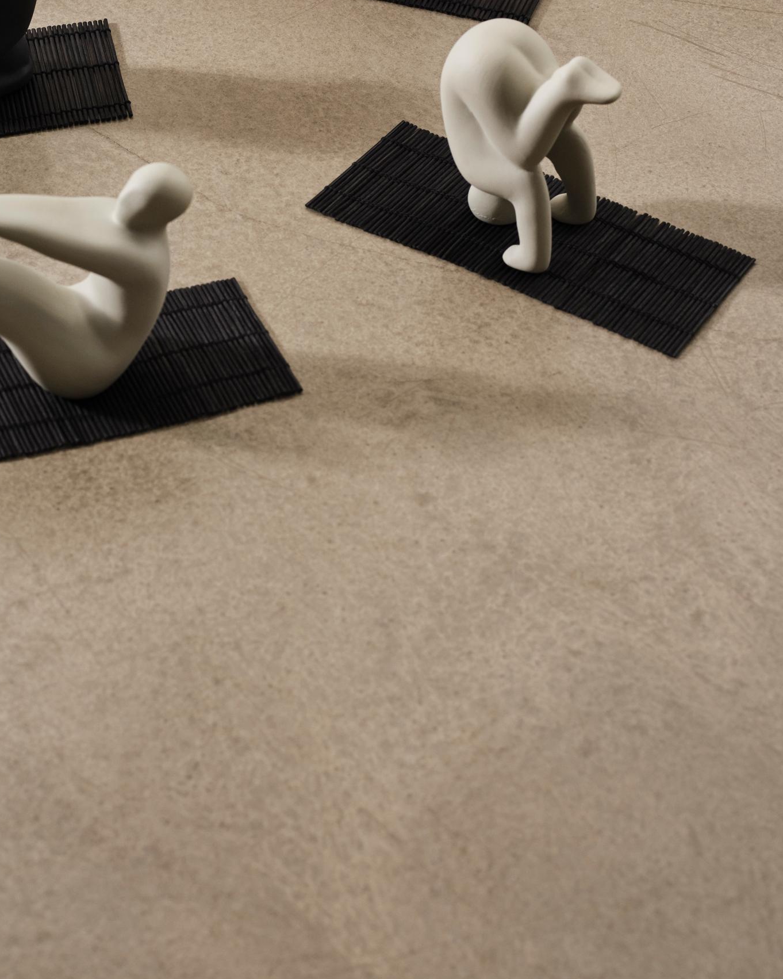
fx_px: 2925
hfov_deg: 15.2
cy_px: 234
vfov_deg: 18.9
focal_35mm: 101
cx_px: 263
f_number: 8
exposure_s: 1/125
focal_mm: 80
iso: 320
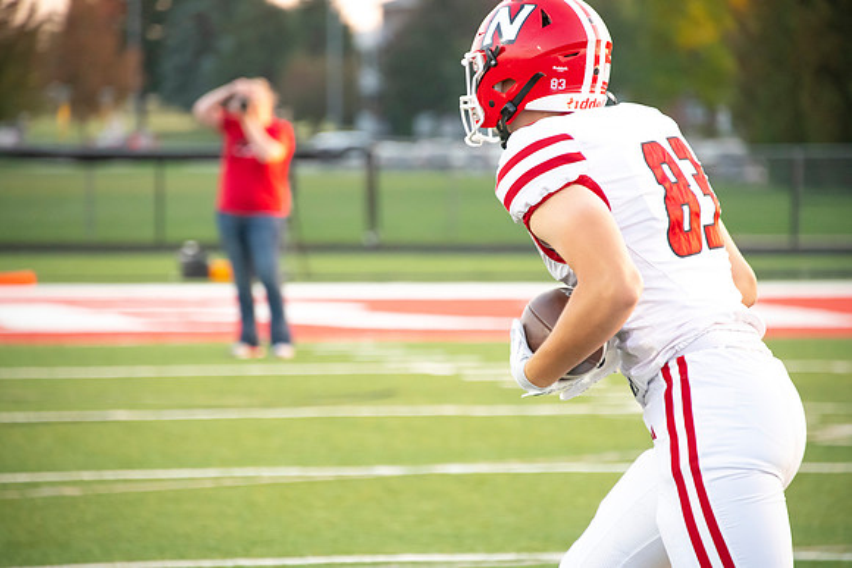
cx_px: 426
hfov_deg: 8.2
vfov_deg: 5.5
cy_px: 284
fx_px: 5918
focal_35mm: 250
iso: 4000
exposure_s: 1/640
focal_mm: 250
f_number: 5.6
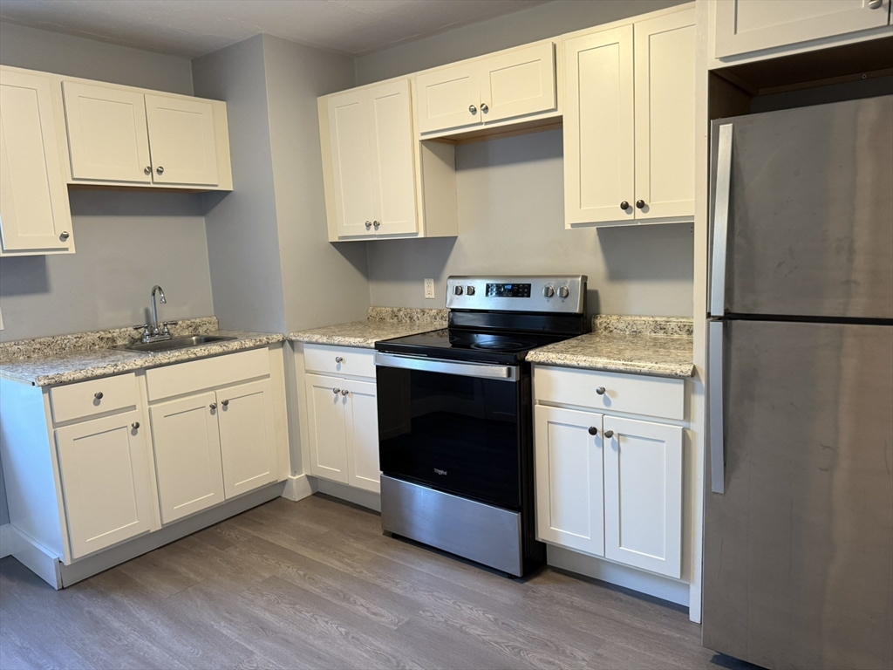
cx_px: 446
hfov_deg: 71.6
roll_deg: +1.8
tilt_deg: -7.3
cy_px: 335
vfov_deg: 56.8
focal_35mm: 24
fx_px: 619
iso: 250
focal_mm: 6.76
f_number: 1.78
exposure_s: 1/60
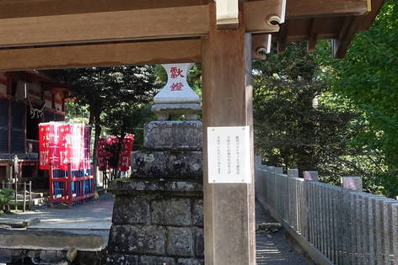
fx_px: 675
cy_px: 129
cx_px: 13
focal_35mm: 61
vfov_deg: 22.3
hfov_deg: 30.8
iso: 125
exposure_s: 1/125
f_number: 4
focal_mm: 8.8
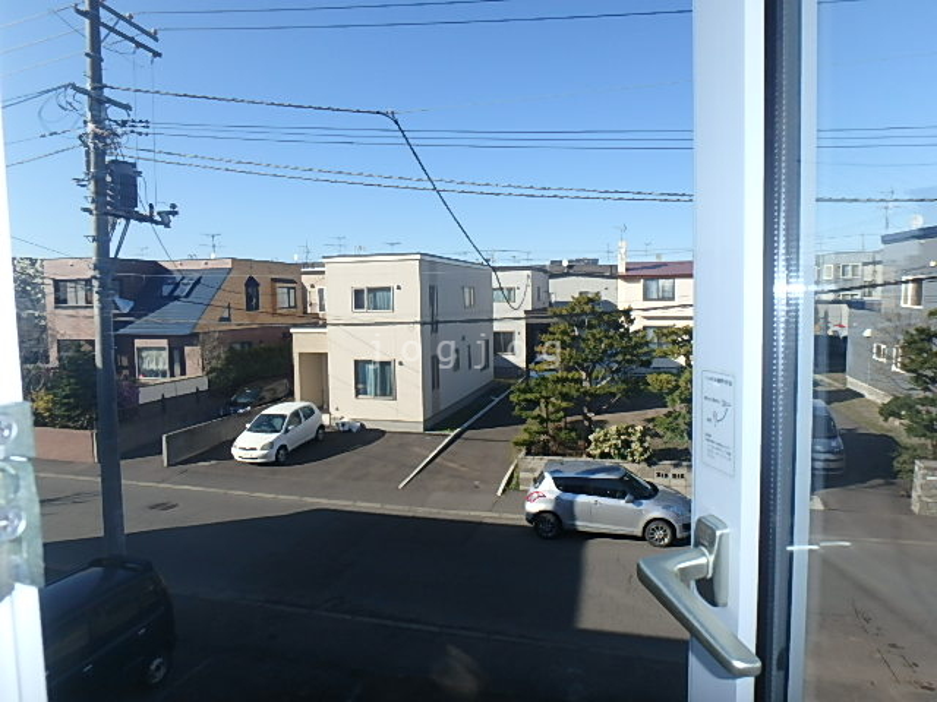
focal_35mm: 21
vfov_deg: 63.4
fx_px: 568
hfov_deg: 79.0
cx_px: 468
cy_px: 351
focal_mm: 3.7
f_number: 3.5
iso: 125
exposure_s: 1/1000
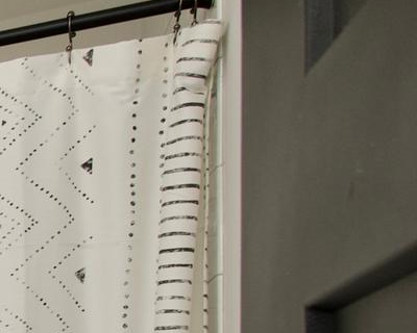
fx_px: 889
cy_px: 470
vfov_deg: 19.1
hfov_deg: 14.8
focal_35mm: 72
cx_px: -600
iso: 320
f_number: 7.1
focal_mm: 10
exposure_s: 1/50
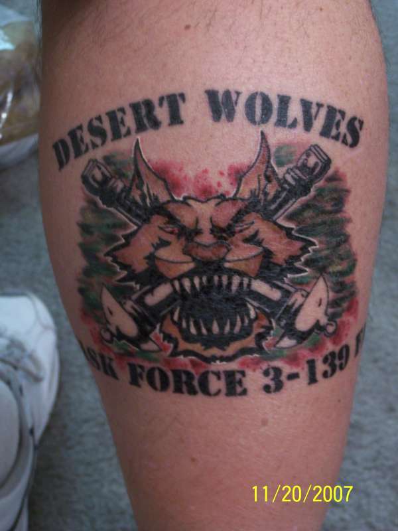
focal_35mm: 69
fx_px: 1058
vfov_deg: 28.2
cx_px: 199
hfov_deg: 21.3
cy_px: 266
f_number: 3.2
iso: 140
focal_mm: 11.5
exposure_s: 1/8
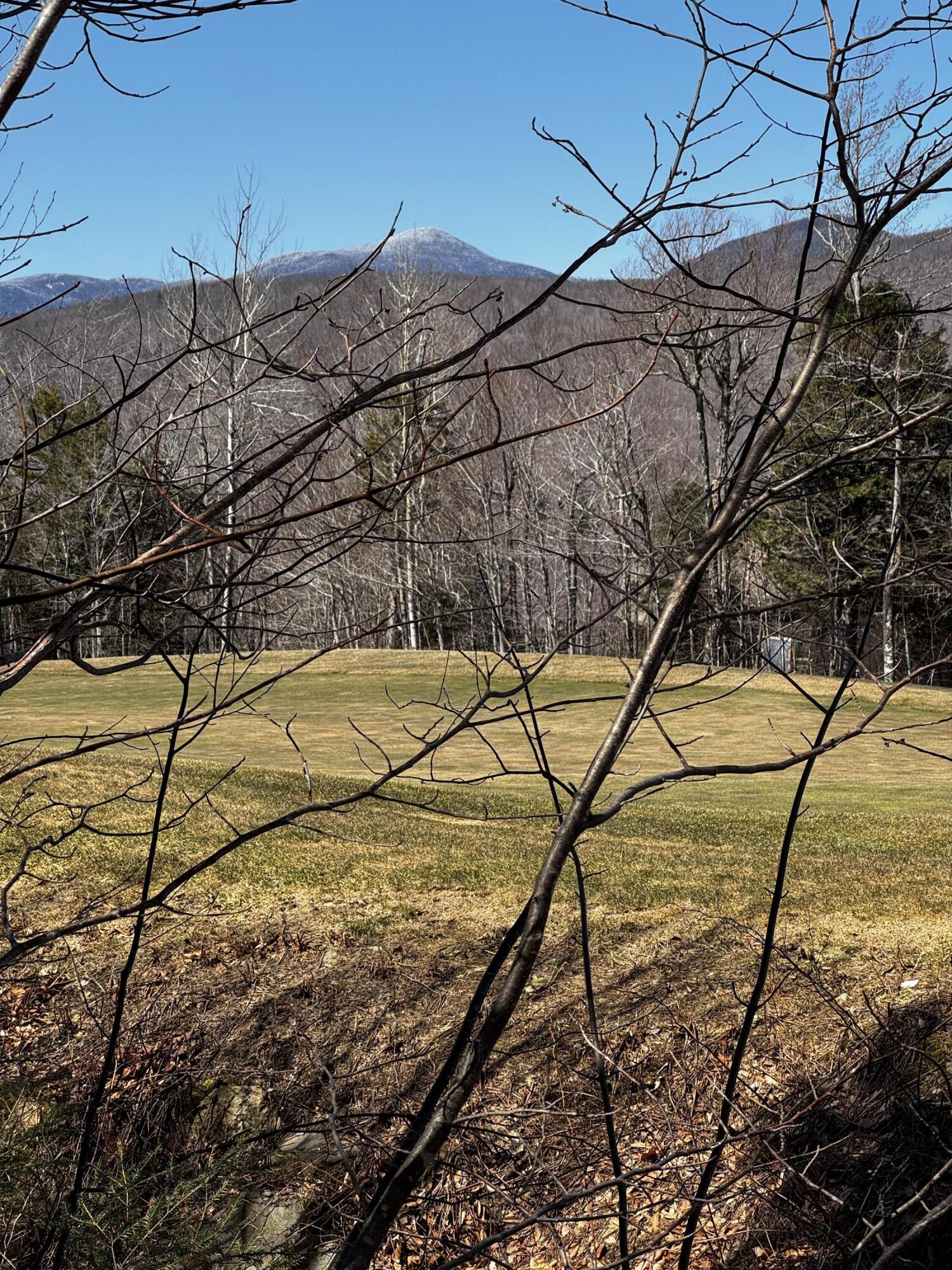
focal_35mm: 77
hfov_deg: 19.1
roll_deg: +0.3
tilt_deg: -2.7
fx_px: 2824
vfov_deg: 25.3
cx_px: 476
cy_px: 635
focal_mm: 9
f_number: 2.8
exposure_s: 1/424
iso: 25
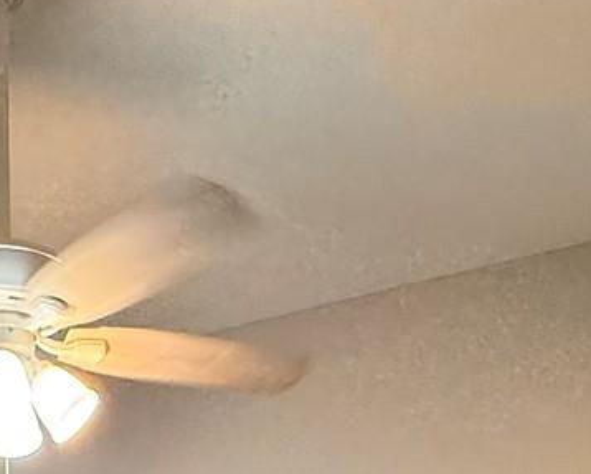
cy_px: 943
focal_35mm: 61
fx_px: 1068
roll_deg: -0.1
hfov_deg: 30.0
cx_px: 94
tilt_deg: -9.7
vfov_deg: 17.7
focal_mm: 2.22
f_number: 2.2
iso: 400
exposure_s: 1/60
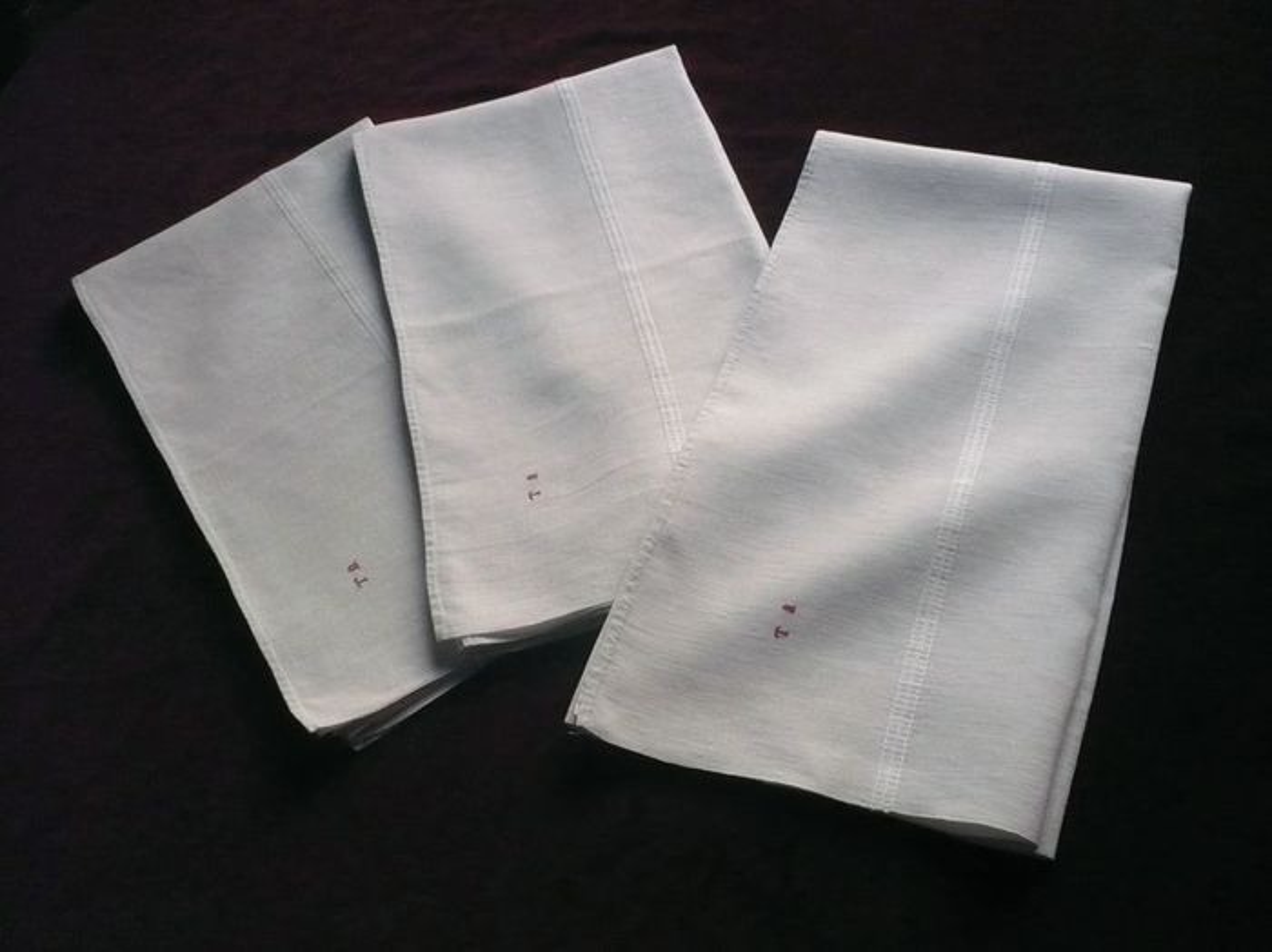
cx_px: 636
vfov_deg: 40.7
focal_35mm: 35
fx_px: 1285
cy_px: 476
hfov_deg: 52.7
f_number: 2.8
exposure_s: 1/640
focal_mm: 5.8
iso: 400
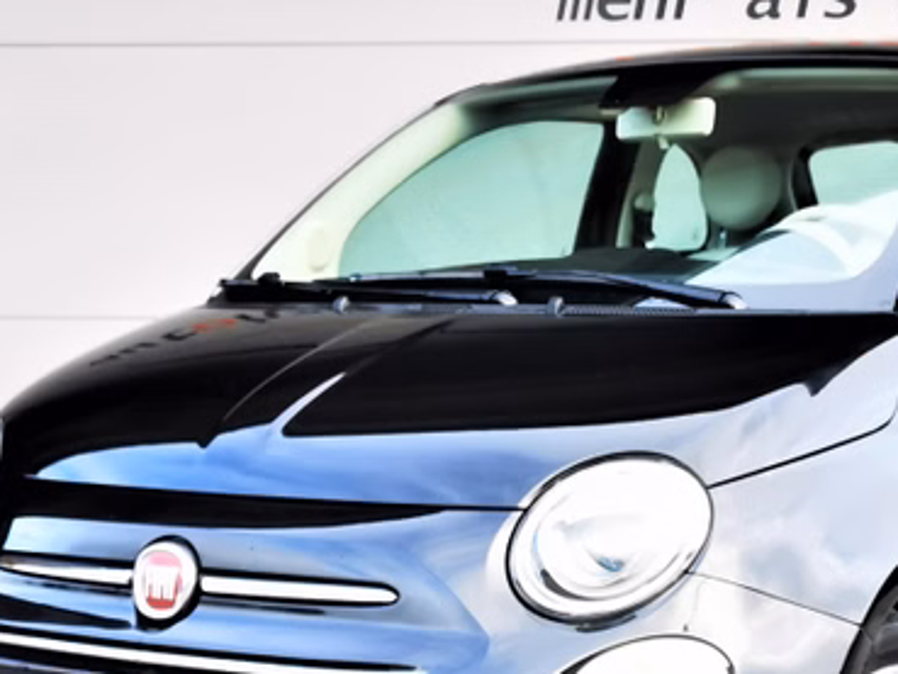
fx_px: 2024
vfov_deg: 18.8
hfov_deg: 24.9
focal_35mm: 78
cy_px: 484
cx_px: 596
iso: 50
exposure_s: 1/186
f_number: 1.8
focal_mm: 5.58
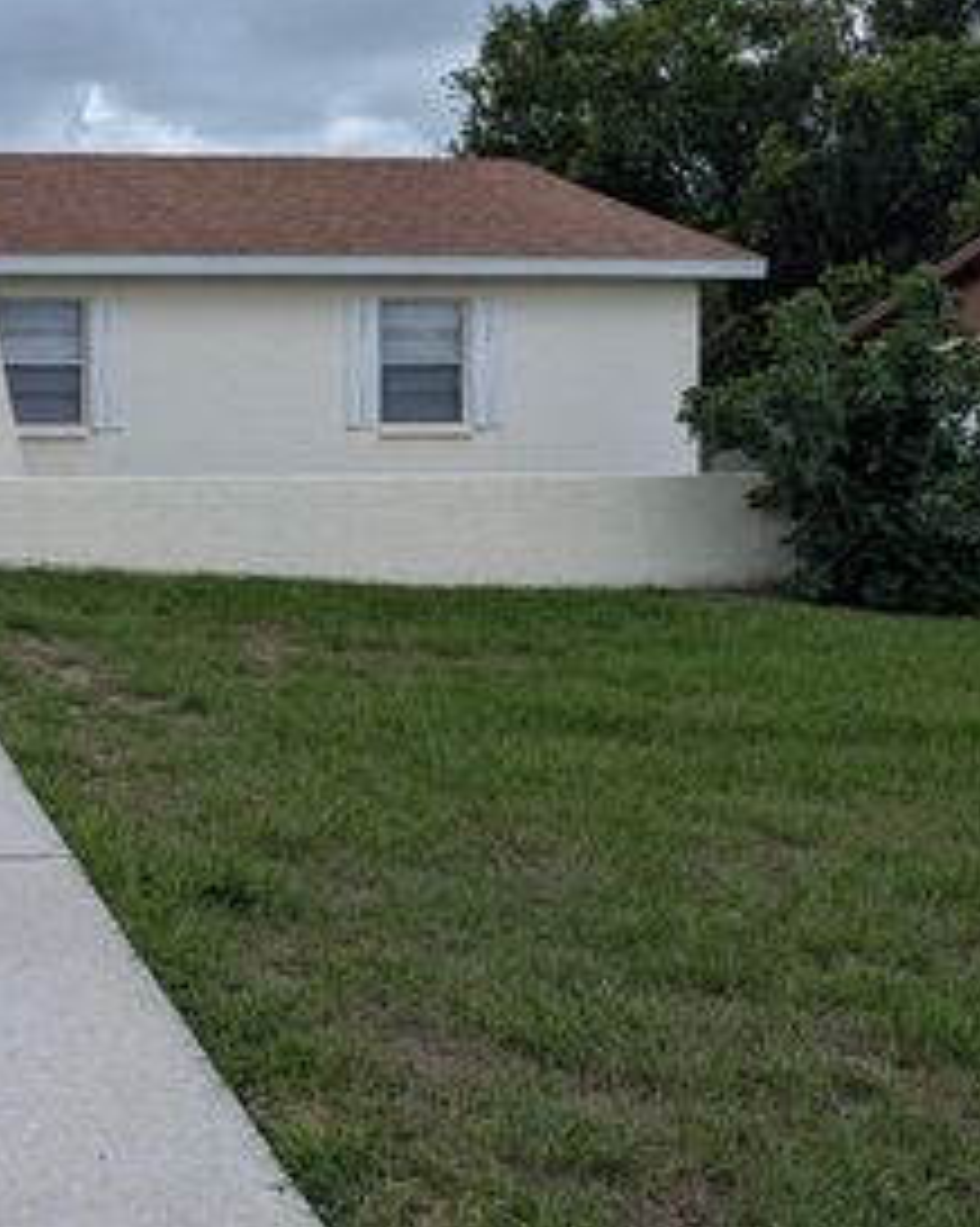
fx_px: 1561
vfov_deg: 42.2
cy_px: 387
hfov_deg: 31.3
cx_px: -76
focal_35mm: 43
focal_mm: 6.9
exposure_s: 1/1314
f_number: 1.68
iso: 21
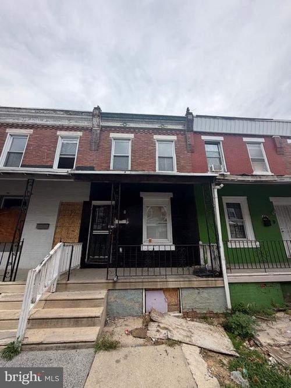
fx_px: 157
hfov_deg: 85.7
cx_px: 146
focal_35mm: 14
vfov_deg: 102.1
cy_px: 194
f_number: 2.2
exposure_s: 1/770
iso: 40
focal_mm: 2.22
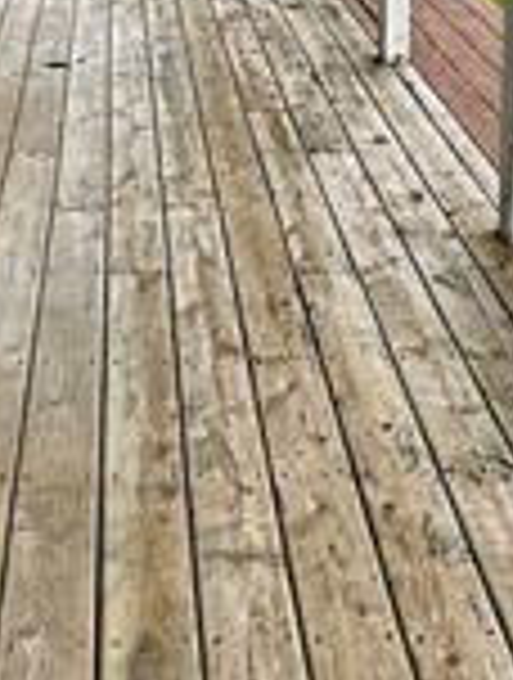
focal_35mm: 71
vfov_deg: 24.3
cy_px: -176
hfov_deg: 20.7
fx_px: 1397
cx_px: 162
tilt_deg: -4.4
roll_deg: -1.3
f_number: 2.2
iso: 40
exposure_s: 1/375
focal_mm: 2.22
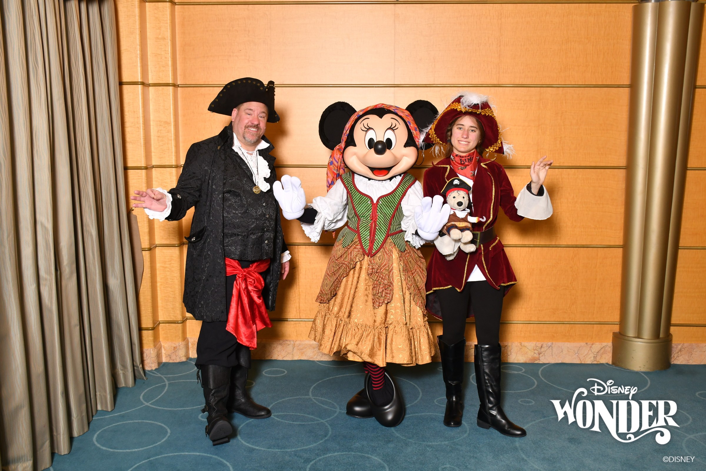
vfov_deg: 36.9
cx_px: 353
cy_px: 236
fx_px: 706
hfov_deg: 53.1
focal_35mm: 36
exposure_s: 1/125
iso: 400
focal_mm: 24
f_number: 5.6
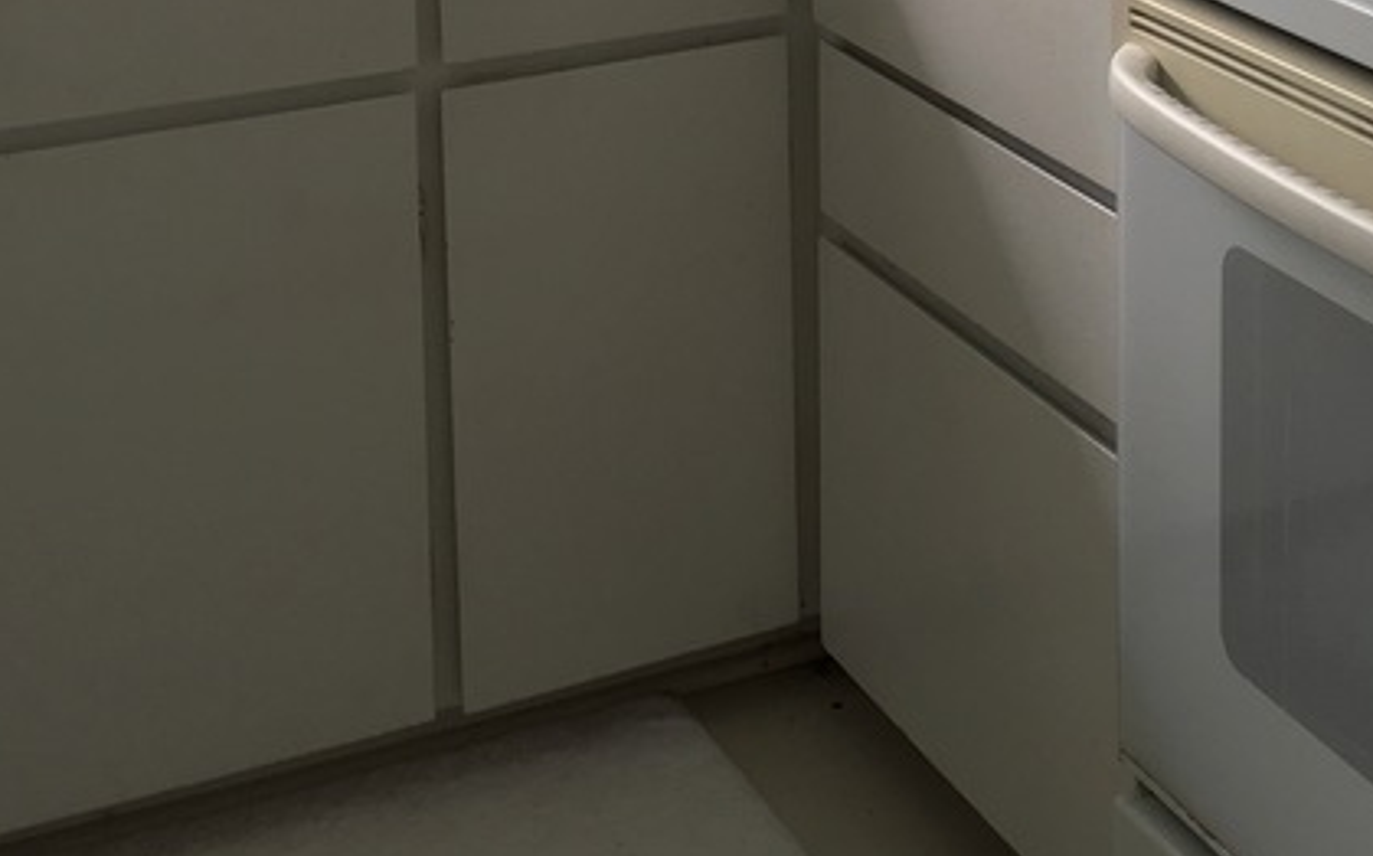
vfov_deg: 16.2
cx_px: 1082
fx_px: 2805
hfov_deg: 27.0
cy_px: -333
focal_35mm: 75
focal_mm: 4.15
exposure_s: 1/40
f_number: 2.2
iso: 25
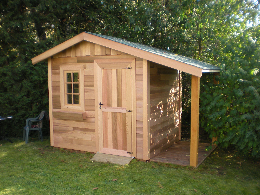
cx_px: 130
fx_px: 285
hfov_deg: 49.0
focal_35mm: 38
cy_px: 98
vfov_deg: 37.7
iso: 64
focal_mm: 6.3
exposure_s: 1/104
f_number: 3.1
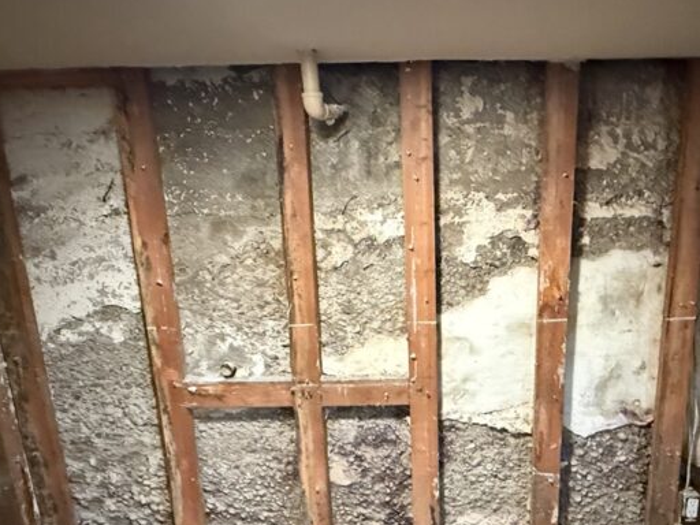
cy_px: 366
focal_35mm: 28
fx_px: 566
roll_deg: +0.9
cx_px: 459
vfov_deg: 48.6
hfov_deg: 62.1
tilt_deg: -13.8
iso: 1250
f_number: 2.2
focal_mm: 2.22
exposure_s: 1/60
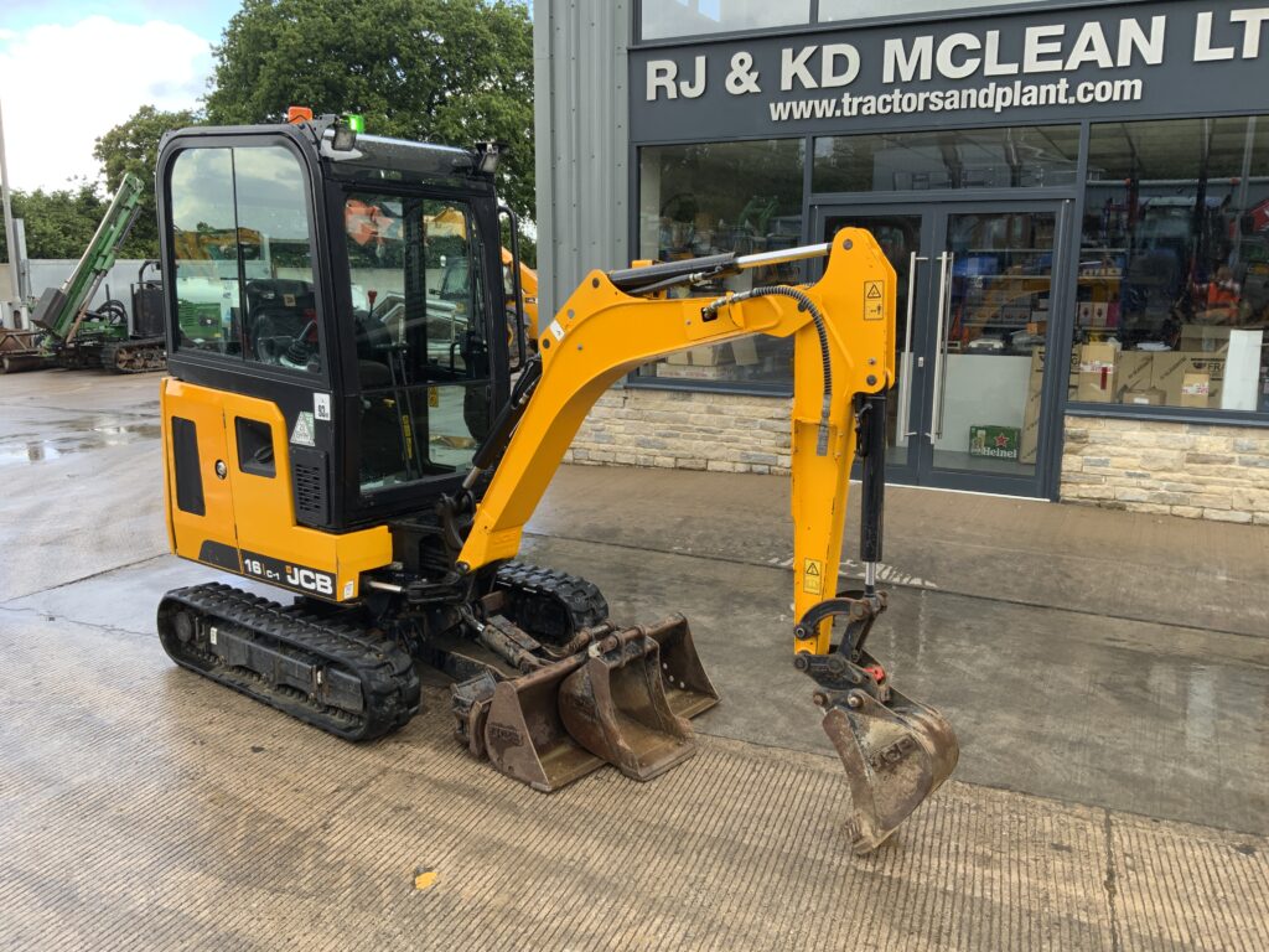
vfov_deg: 48.2
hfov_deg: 61.7
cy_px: 476
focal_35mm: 29
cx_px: 634
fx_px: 1063
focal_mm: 3
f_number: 1.8
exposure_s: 1/128
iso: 16
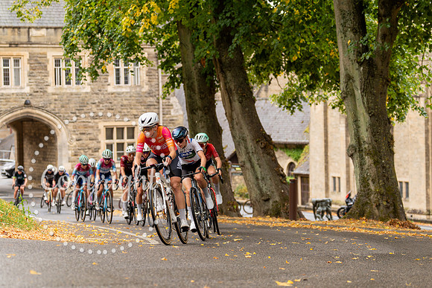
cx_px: 181
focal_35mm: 99
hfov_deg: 20.5
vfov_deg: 13.8
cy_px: 154
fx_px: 1194
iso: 640
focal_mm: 70
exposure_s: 1/800
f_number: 2.8
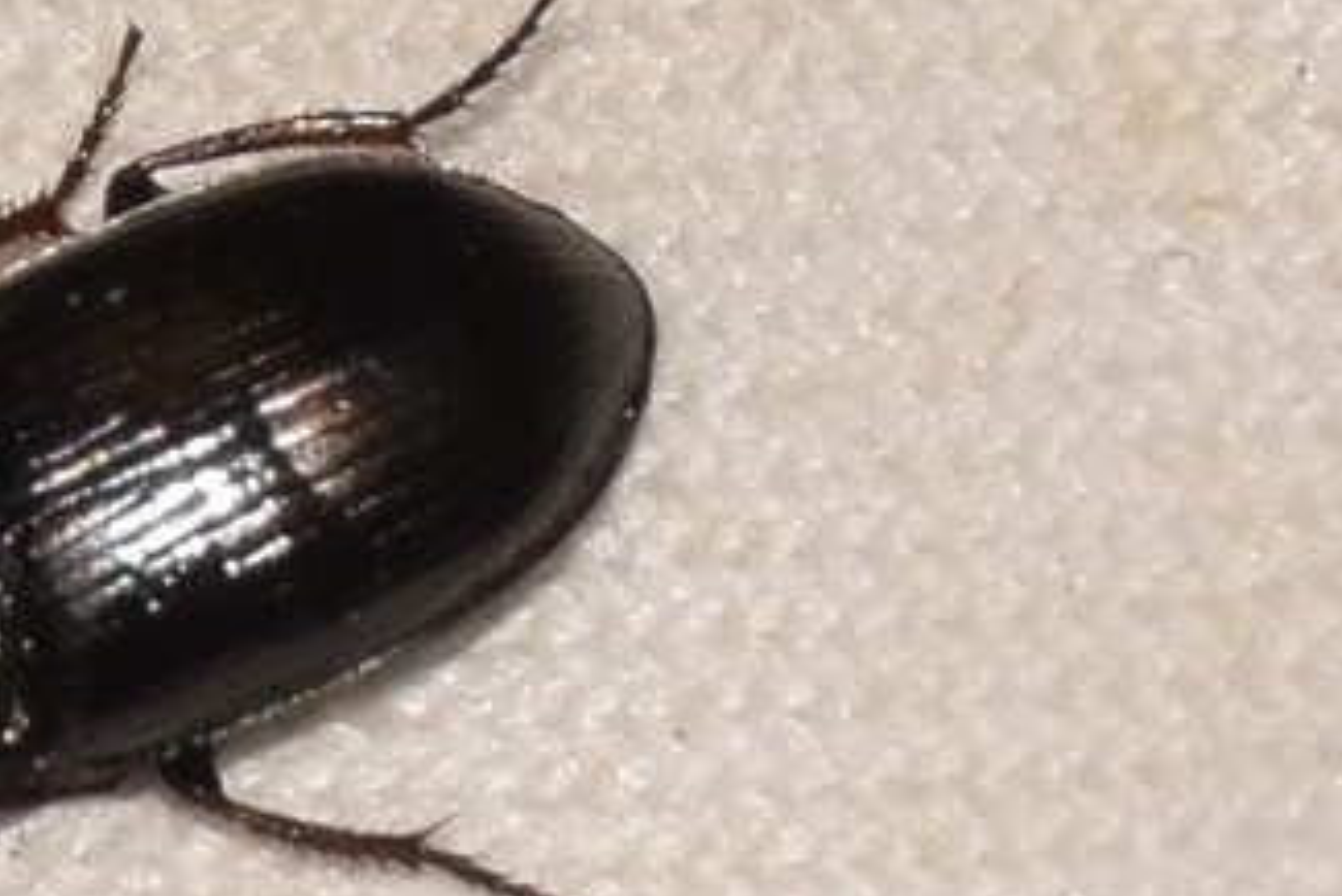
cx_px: 128
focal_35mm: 413
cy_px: 442
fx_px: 15402
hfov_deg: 5.0
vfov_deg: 3.3
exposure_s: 1/200
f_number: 14
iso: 500
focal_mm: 140
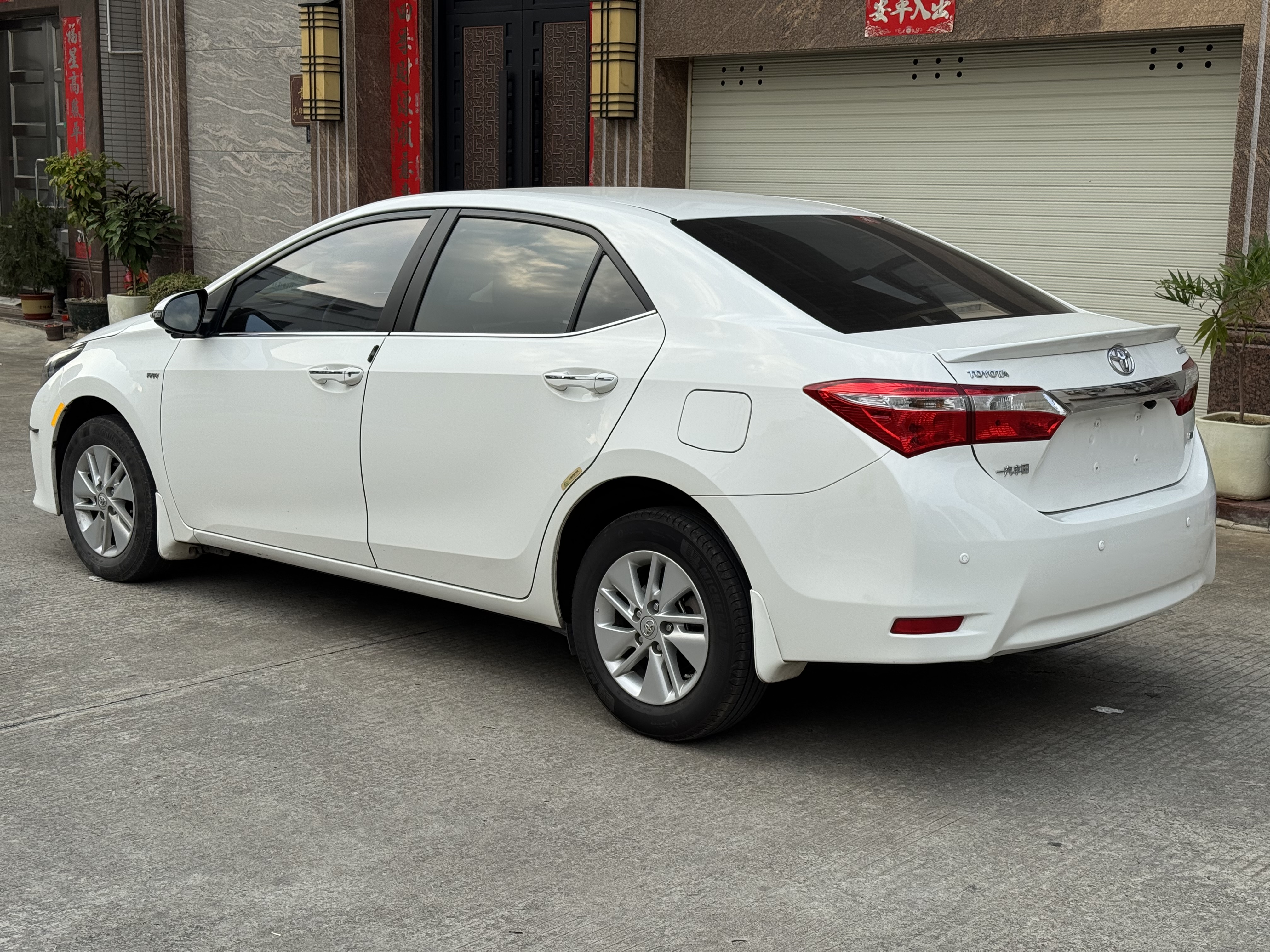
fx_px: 1761
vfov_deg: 30.3
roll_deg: -0.3
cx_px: 635
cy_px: 476
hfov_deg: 39.7
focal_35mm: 48
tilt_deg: -9.5
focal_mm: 6.76
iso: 64
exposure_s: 1/1193
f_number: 1.78
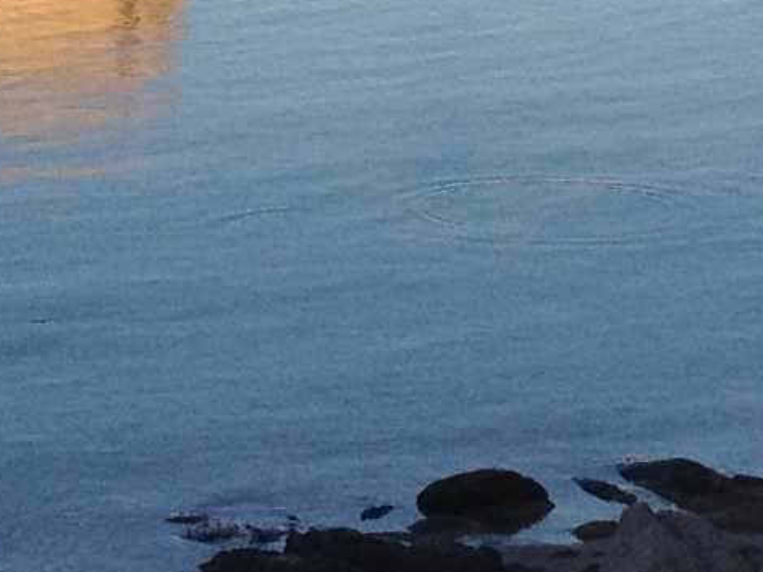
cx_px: 157
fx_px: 5334
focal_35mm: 242
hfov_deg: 8.2
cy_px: -619
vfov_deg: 6.0
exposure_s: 1/1200
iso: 64
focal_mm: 4.28
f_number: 2.4
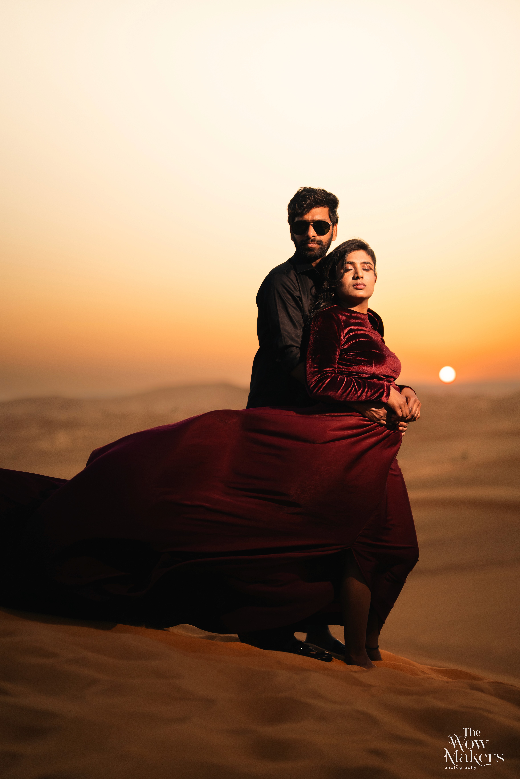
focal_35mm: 50
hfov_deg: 27.0
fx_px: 1083
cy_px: 390
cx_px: 260
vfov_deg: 39.6
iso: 250
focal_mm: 50
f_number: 1.2
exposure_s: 1/2500
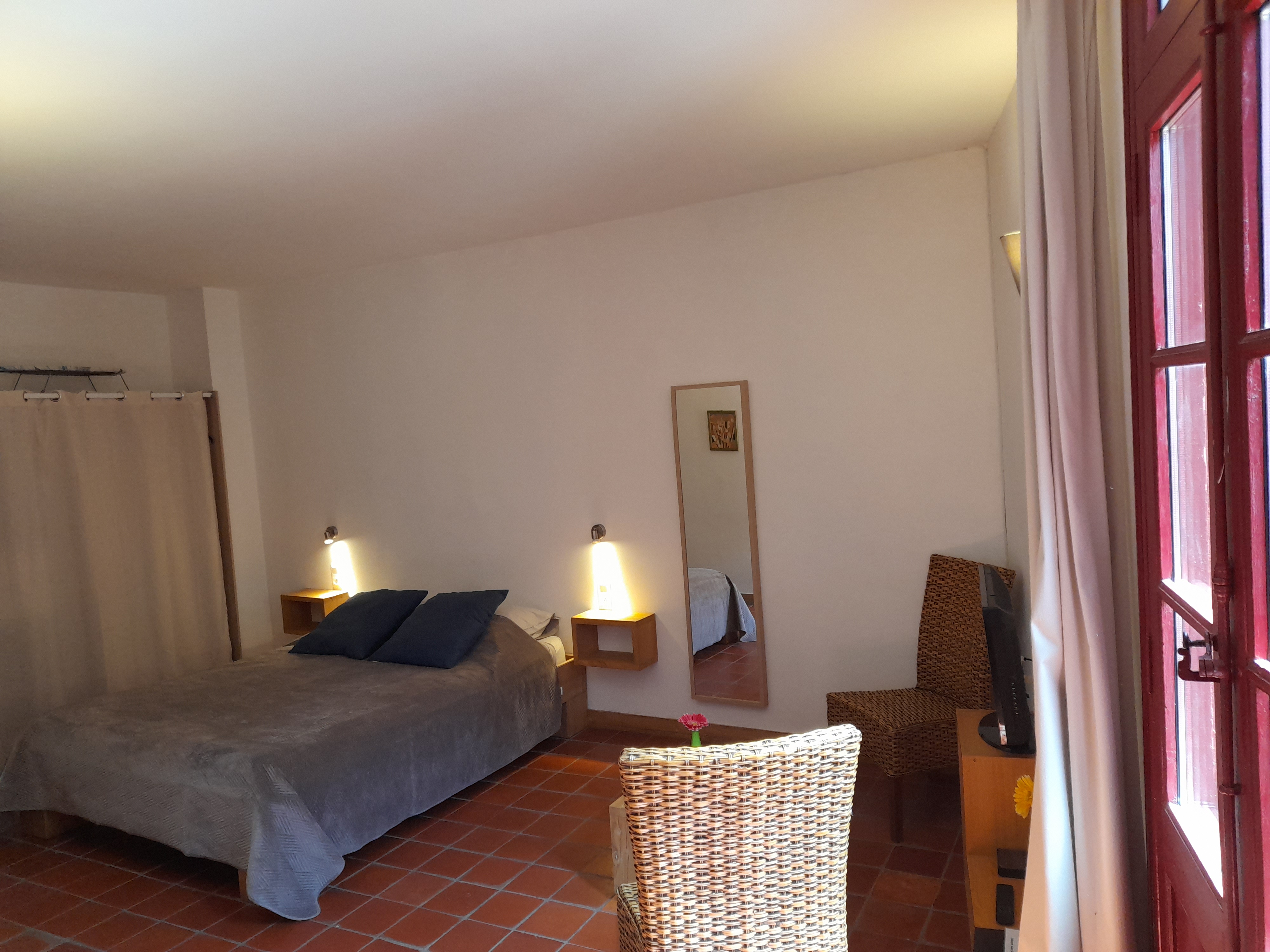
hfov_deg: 69.4
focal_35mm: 25
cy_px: 476
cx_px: 635
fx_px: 917
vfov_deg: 54.9
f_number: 2
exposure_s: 1/60
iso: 250
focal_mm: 4.6
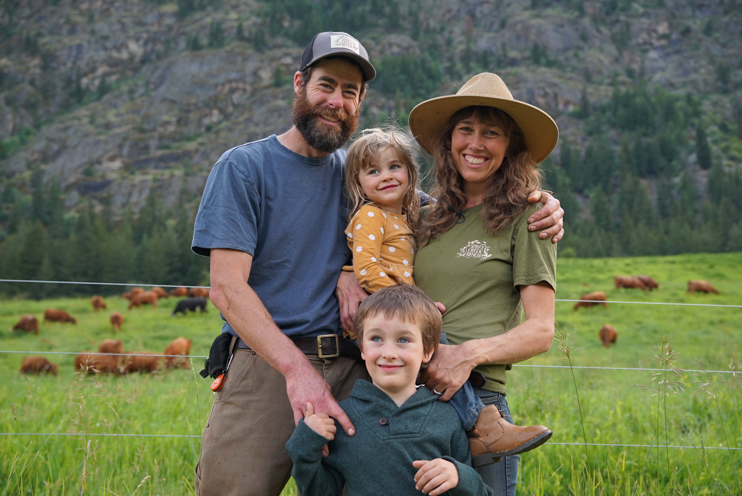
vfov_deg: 32.6
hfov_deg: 47.3
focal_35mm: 41
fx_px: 848
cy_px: 248
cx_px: 371
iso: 400
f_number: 4
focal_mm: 41.1
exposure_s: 1/160
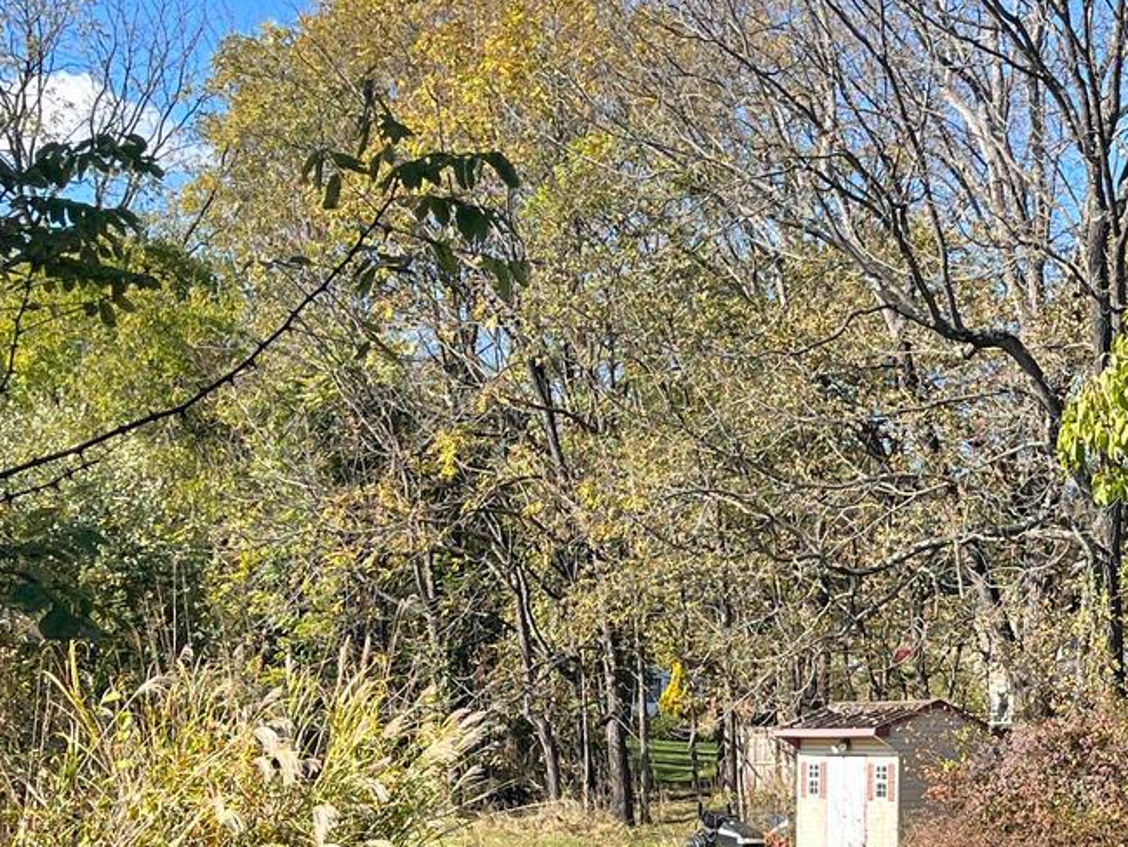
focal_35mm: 82
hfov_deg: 22.9
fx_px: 2673
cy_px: 830
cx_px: 1130
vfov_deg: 17.6
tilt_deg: -1.3
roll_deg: -1.3
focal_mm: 5.1
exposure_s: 1/1441
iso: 50
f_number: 1.6
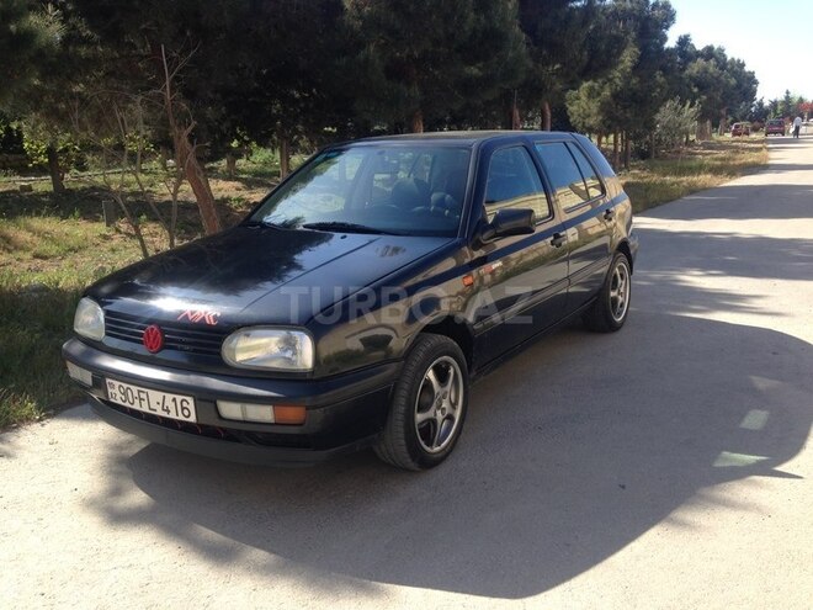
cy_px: 305
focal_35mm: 33
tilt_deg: -11.1
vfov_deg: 42.9
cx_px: 406
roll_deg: -0.7
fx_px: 775
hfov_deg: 55.4
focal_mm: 4.12
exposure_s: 1/609
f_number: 2.4
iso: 50
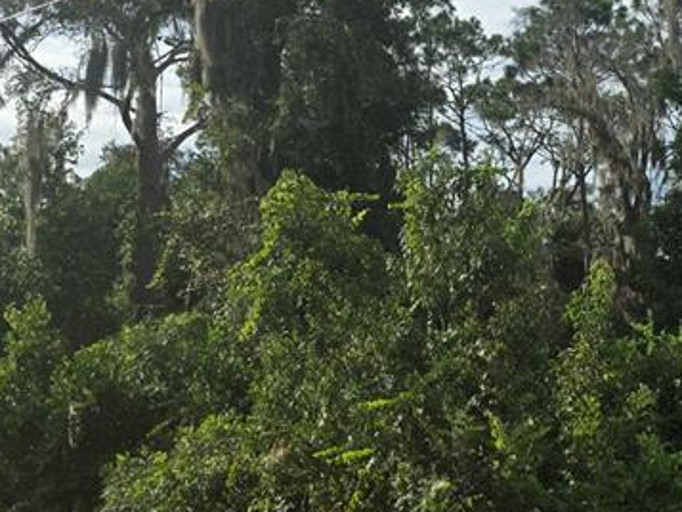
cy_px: 128
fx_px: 1301
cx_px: 565
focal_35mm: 66
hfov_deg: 28.6
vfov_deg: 22.1
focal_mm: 6.25
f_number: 1.7
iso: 80
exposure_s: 1/7061
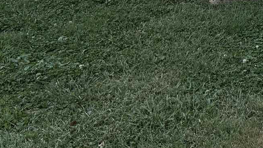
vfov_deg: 8.6
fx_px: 864
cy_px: -250
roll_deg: +0.0
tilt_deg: +0.0
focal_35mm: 124
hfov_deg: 17.0
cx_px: 245
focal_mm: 6.76
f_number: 1.78
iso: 100
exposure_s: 1/2525
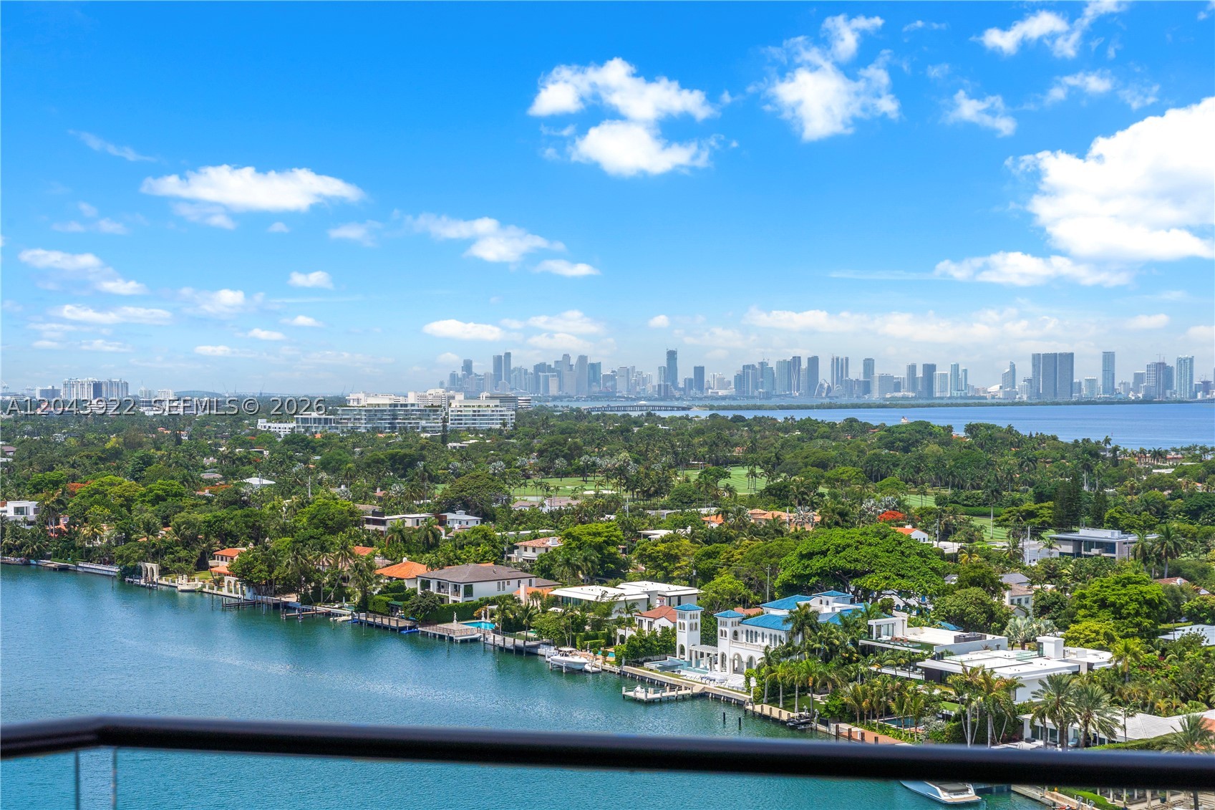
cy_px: 405
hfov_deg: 40.3
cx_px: 608
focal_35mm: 49
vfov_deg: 27.5
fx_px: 1653
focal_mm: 49
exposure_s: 1/2500
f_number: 8
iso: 320
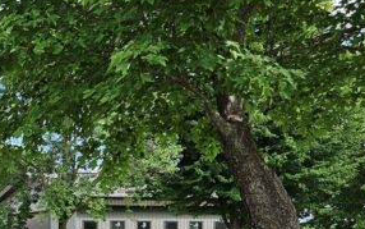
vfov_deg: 13.8
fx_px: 906
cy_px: 296
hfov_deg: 20.6
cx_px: -124
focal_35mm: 91
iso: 25
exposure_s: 1/890
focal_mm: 5.4
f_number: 1.8
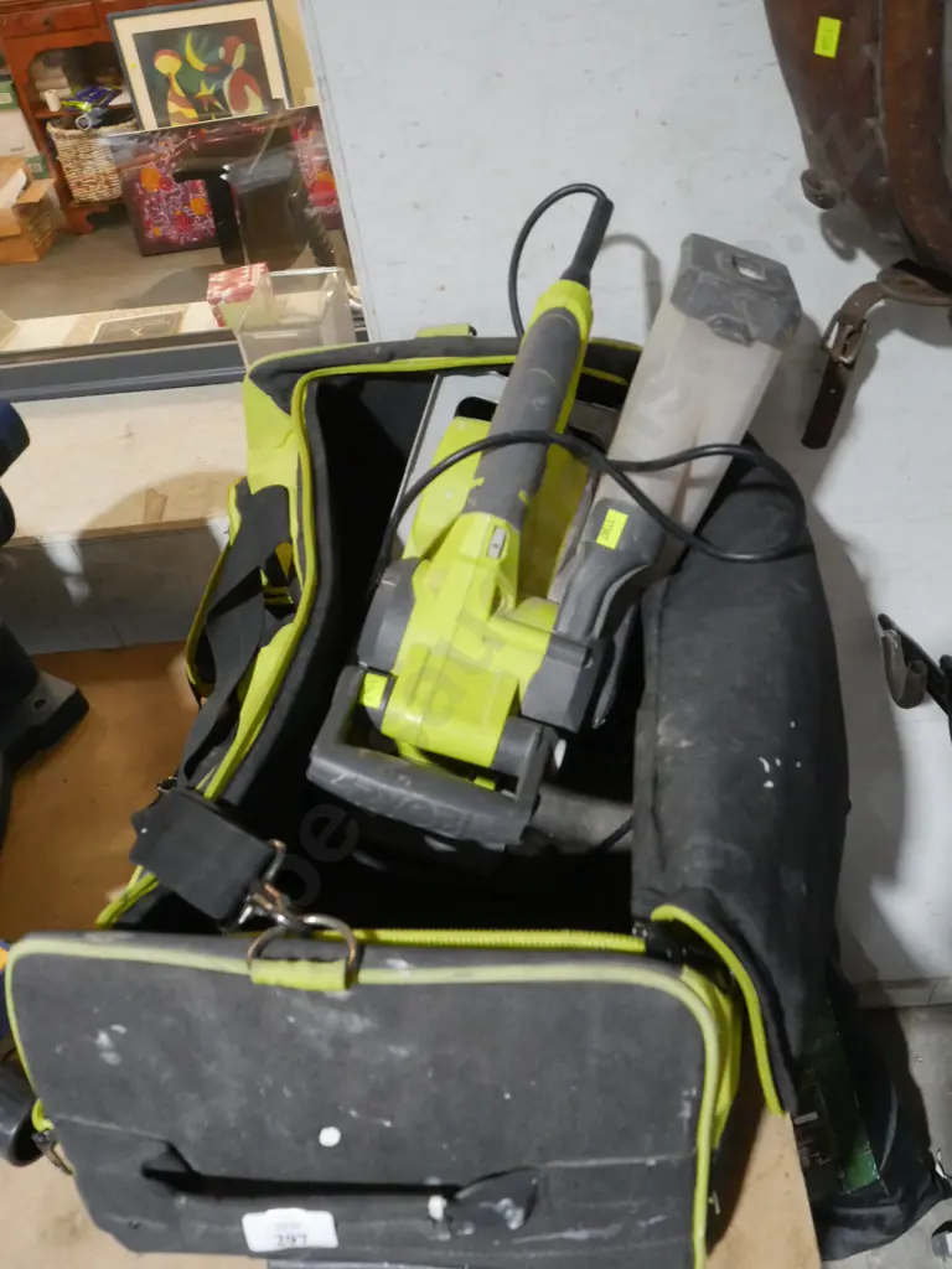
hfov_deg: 49.7
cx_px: 476
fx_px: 1027
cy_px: 634
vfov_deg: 63.4
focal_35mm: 28
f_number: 7.1
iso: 3200
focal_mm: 14
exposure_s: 1/60
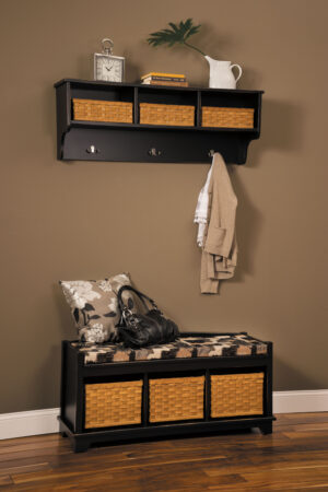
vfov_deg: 31.9
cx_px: 164
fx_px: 861
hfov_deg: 21.6
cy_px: 246
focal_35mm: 63
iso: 200
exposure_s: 1/4
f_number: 11
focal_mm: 63
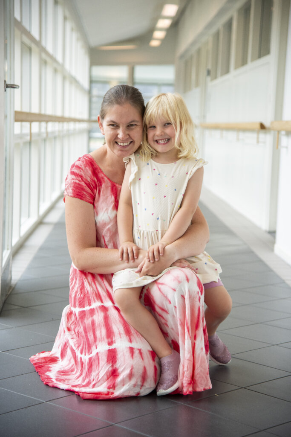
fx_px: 945
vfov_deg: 26.0
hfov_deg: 17.5
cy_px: 218
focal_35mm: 78
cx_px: 146
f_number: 4
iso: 400
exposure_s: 1/320
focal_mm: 78
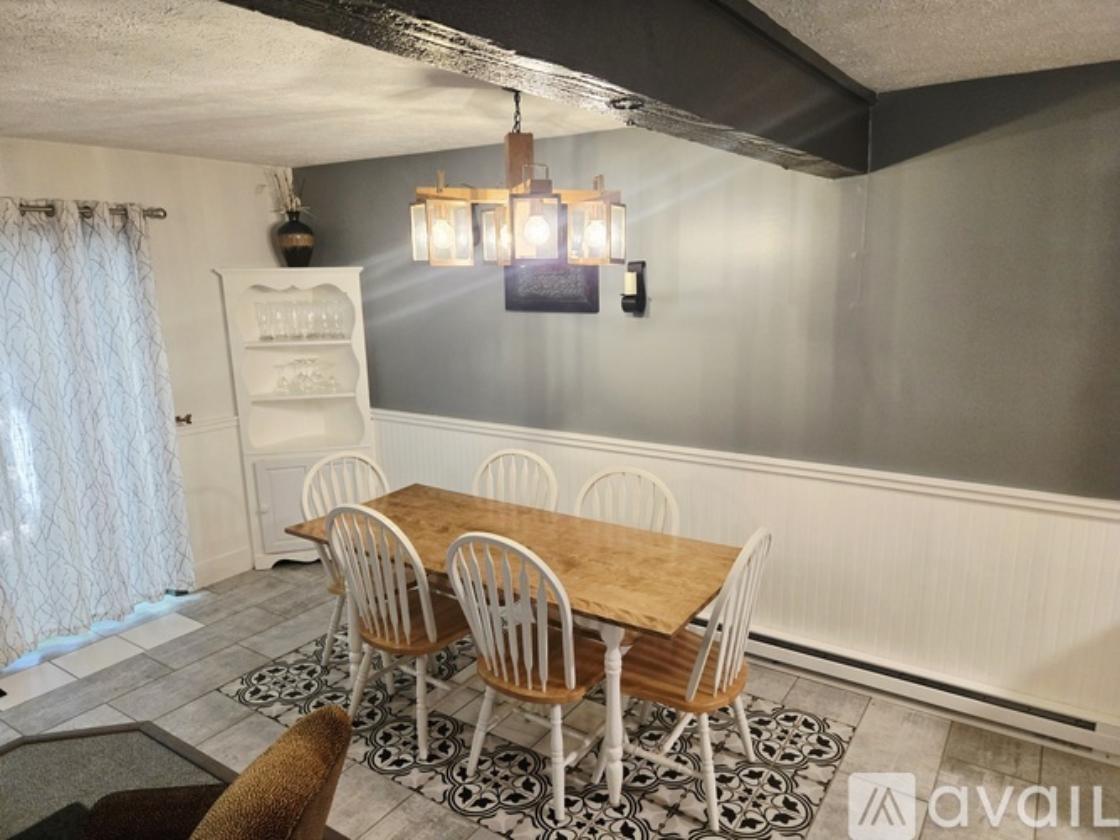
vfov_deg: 58.9
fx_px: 744
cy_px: 420
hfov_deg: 73.9
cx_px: 560
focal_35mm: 23
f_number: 1.8
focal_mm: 5.4
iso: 500
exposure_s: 1/120
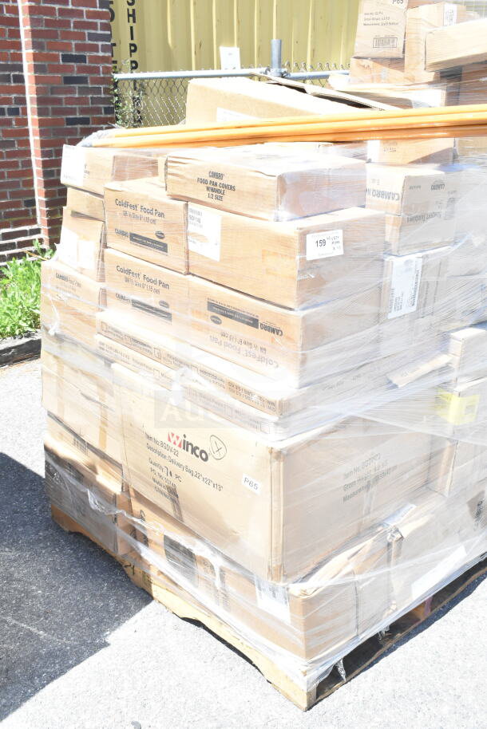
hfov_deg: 38.4
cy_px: 364
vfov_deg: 55.1
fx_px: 699
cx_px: 244
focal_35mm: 34
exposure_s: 1/500
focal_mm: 23
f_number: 11
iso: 1600
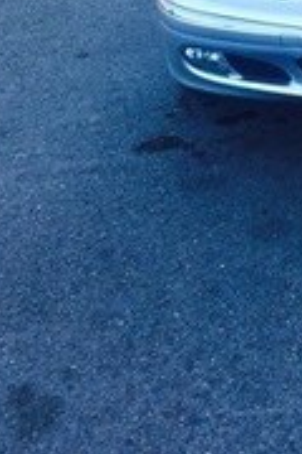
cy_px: -126
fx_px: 1044
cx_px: 430
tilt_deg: -13.8
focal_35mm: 83
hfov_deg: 15.4
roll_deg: +0.1
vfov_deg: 22.1
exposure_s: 1/241
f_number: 2.2
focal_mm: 4.15
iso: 32
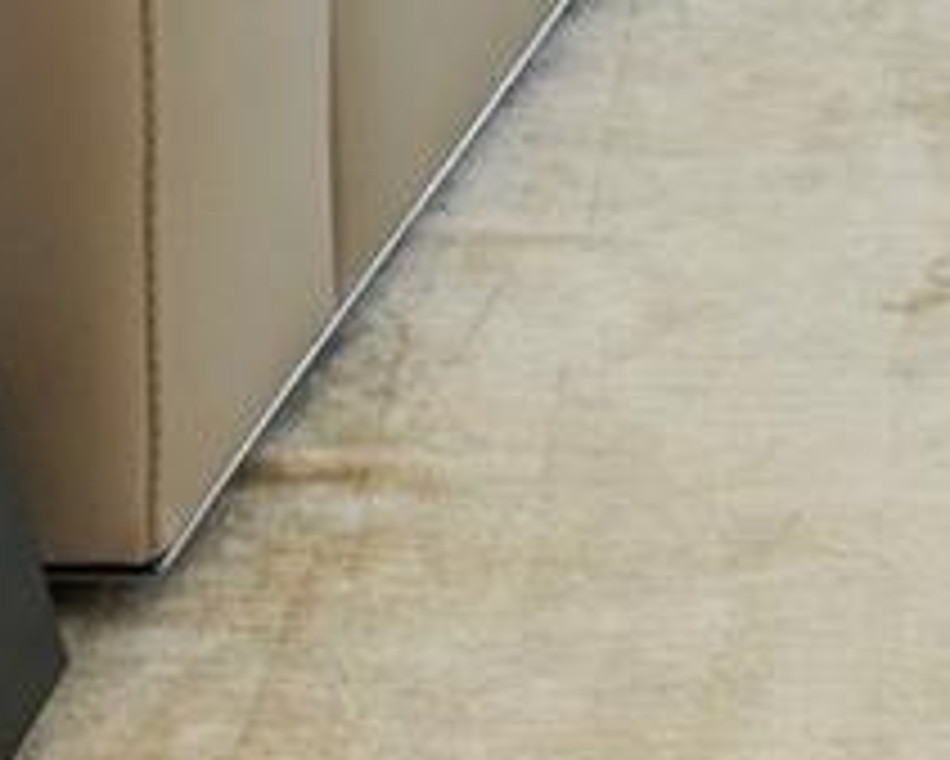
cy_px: -1417
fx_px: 3307
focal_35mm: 118
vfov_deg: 10.2
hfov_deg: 14.6
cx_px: 1639
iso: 250
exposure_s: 1/25
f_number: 8
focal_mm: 11
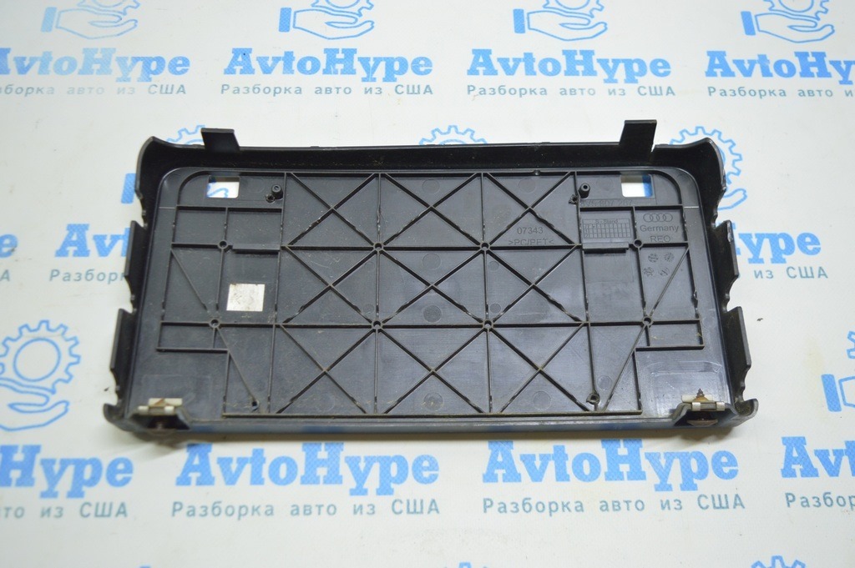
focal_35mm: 34
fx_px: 819
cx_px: 428
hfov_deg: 55.1
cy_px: 284
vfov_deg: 38.3
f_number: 3.8
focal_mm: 23
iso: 400
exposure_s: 1/40
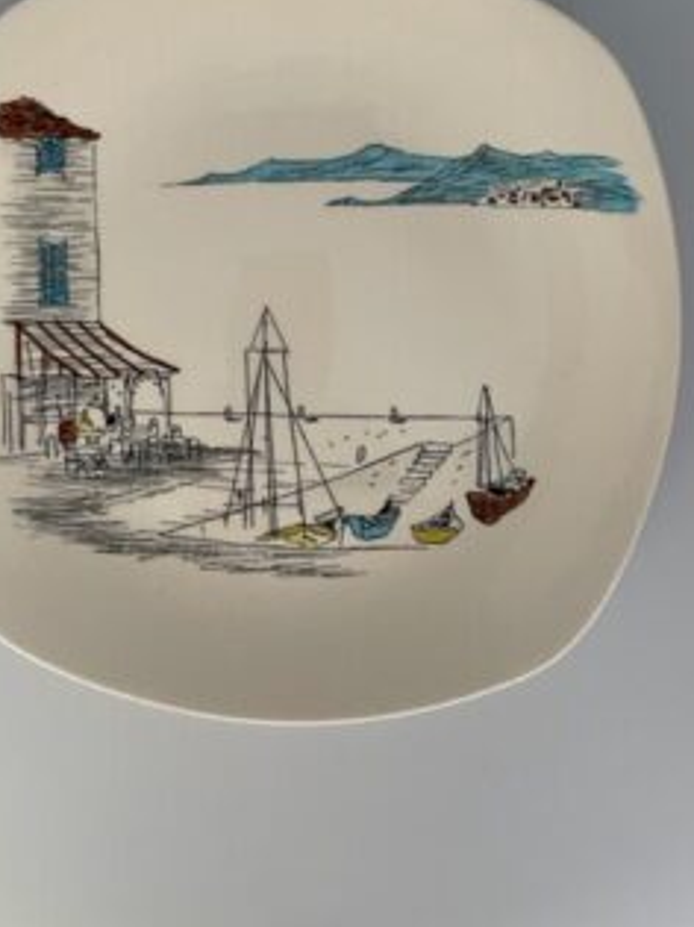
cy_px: 341
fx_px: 883
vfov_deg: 54.7
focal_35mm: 33
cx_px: 288
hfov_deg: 42.8
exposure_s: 1/60
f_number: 1.6
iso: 200
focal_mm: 4.2
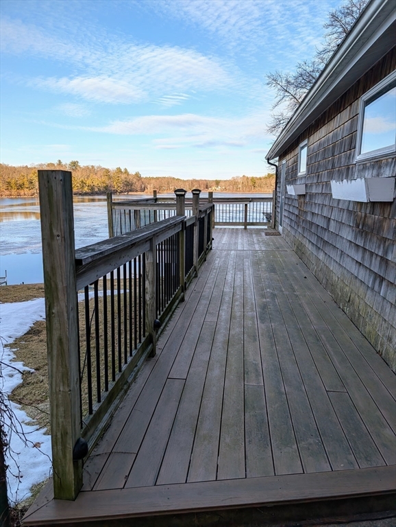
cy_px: 264
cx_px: 198
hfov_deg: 56.9
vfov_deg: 71.5
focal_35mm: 24
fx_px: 365
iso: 21
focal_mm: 6.9
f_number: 1.68
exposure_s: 1/571
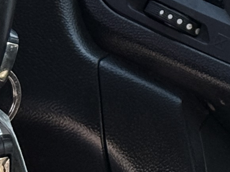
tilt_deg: -9.0
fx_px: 2205
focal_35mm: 332
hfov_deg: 5.9
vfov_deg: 4.4
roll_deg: -0.2
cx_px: 430
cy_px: -141
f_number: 1.78
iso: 80
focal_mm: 6.76
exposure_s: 1/331
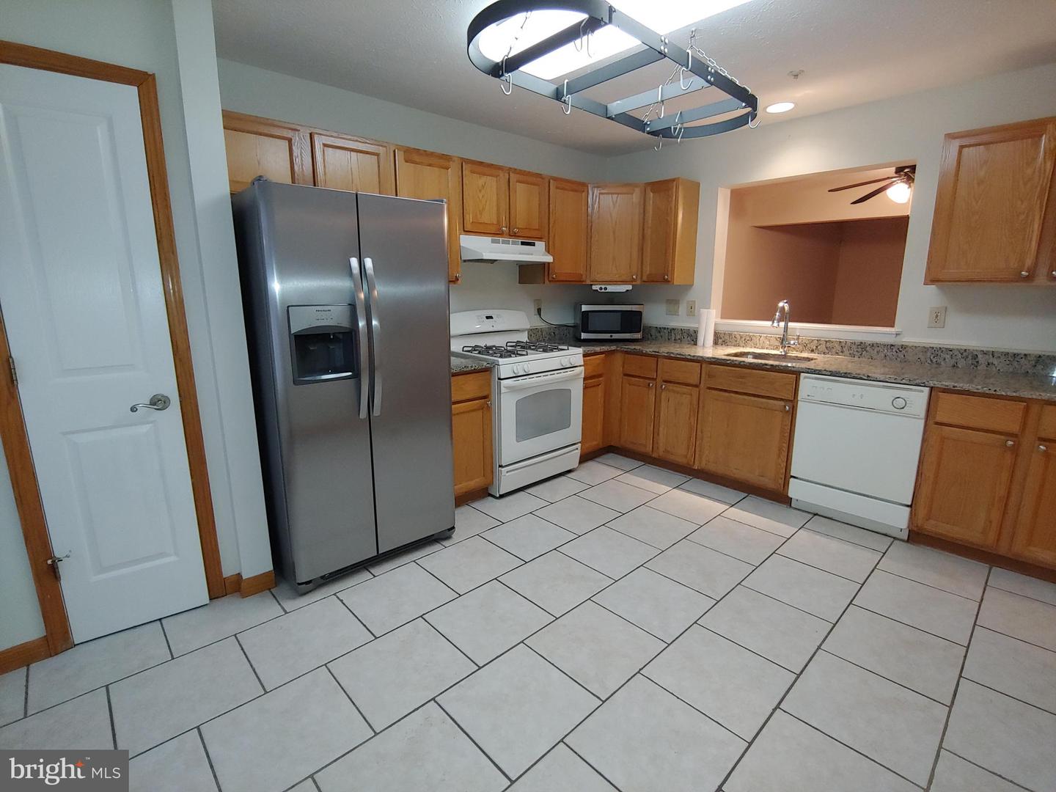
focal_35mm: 16
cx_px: 528
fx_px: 488
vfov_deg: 78.1
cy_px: 396
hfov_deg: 94.5
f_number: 1.9
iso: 200
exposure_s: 1/24
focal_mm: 2.18
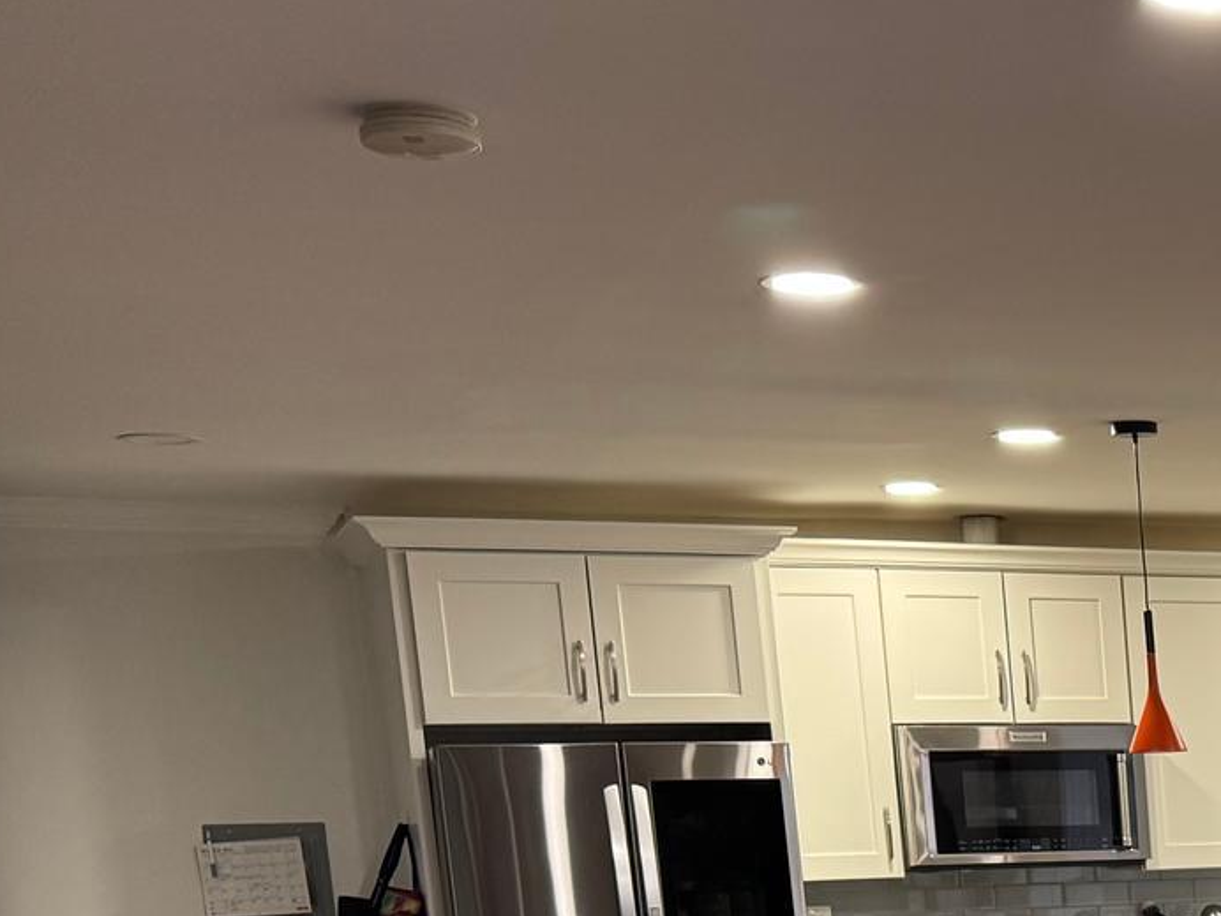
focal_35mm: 71
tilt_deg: -12.1
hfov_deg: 24.0
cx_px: 1588
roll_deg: +1.8
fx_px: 2504
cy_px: 1318
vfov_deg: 18.6
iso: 160
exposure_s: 1/60
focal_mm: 6.76
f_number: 1.78
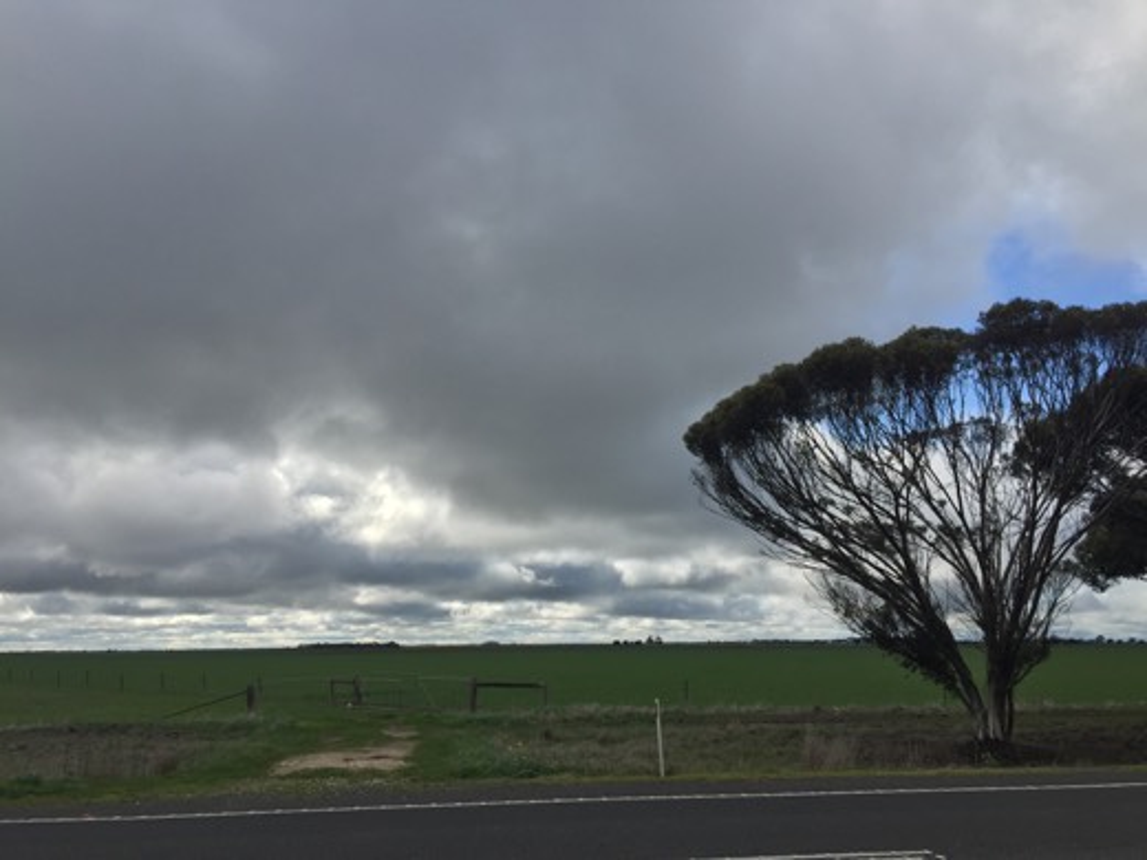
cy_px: 430
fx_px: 961
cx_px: 574
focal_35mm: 29
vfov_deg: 48.2
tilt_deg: +12.6
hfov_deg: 61.7
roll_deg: +0.4
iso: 32
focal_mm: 4.15
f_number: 2.2
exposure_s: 1/2198
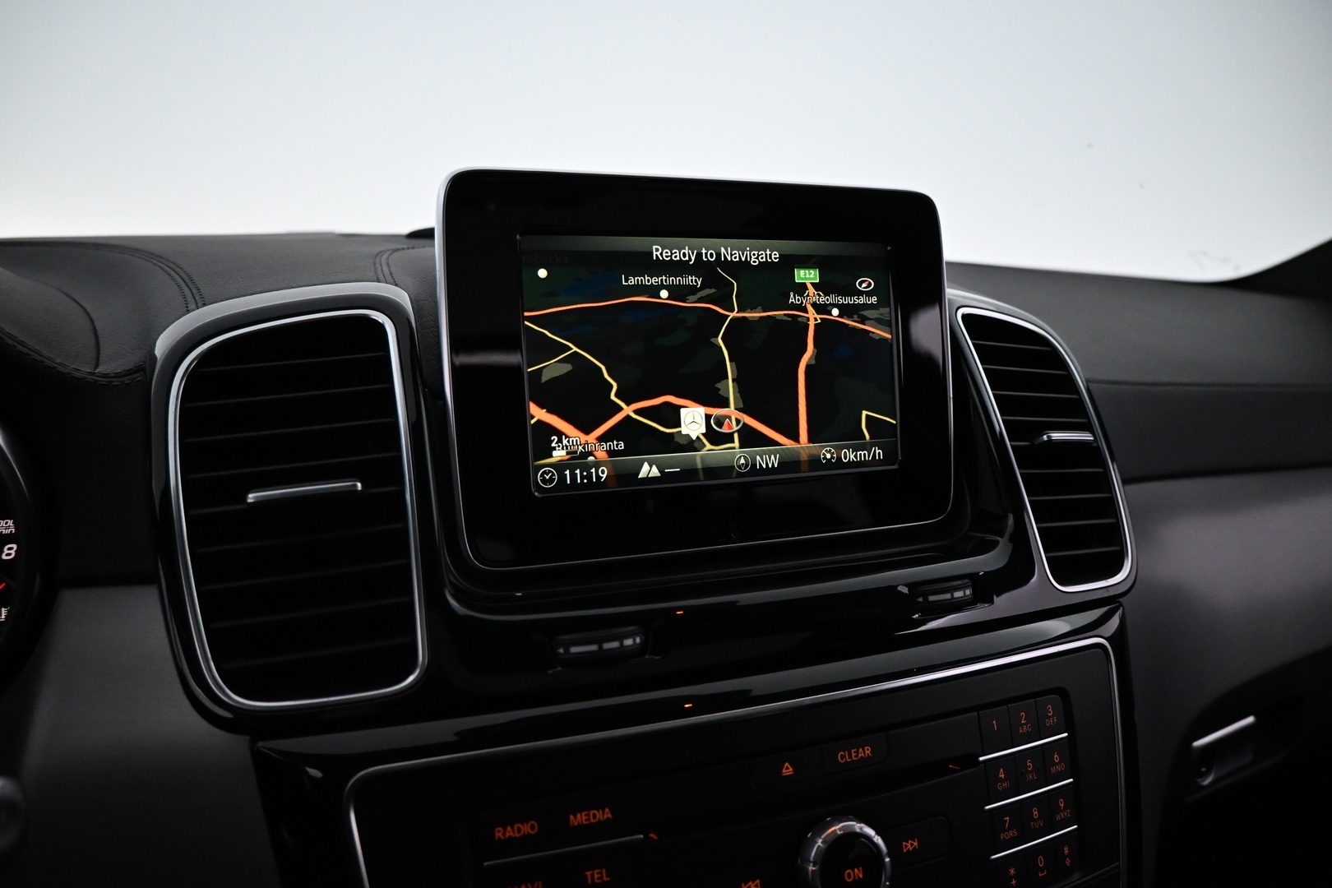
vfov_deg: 53.1
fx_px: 888
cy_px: 444
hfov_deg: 73.7
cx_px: 666
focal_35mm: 24
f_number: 3.5
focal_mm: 16
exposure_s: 1/125
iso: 3200
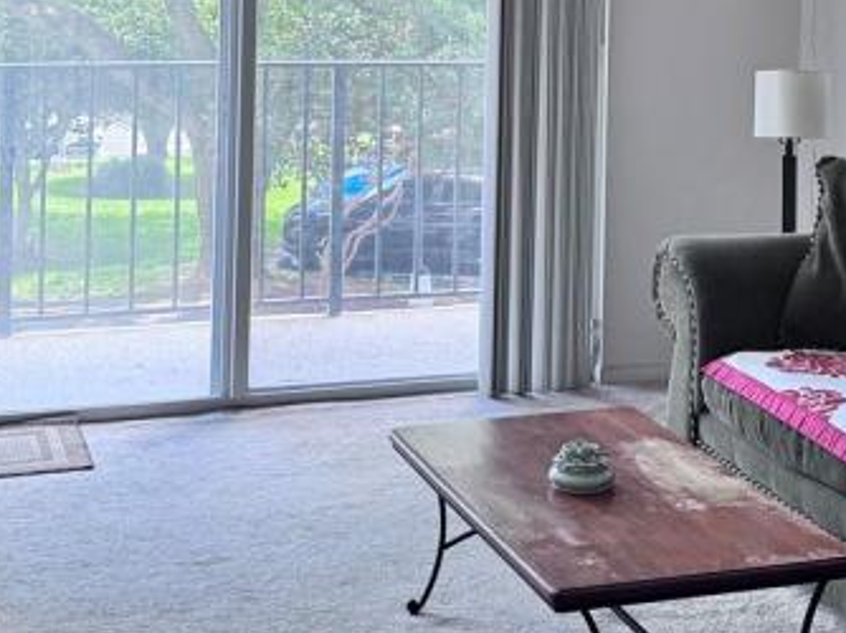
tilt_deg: -2.0
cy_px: -5
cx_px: 555
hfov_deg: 28.0
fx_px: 1685
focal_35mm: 69
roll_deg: -1.5
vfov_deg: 20.6
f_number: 1.78
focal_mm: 6.76
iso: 125
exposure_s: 1/120
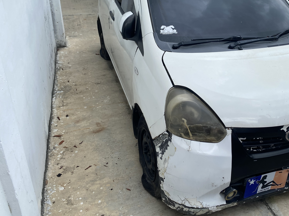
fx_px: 292
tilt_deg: -26.8
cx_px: 194
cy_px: 82
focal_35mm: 35
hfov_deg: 51.6
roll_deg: -3.2
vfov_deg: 40.4
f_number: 1.8
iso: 32
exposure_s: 1/957
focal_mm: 4.25
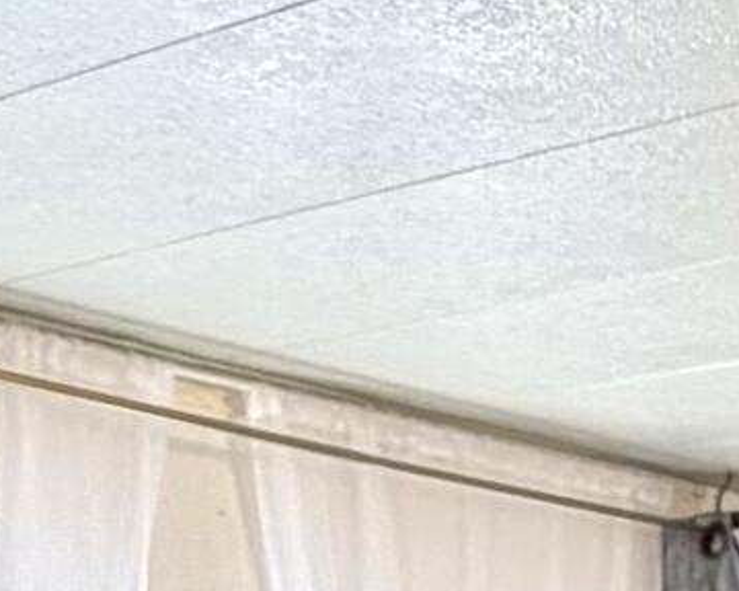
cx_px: 963
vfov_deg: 11.4
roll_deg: +0.2
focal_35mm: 114
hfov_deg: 16.0
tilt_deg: -10.1
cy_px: 1373
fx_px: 2493
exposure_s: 1/60
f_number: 2.2
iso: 400
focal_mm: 2.22
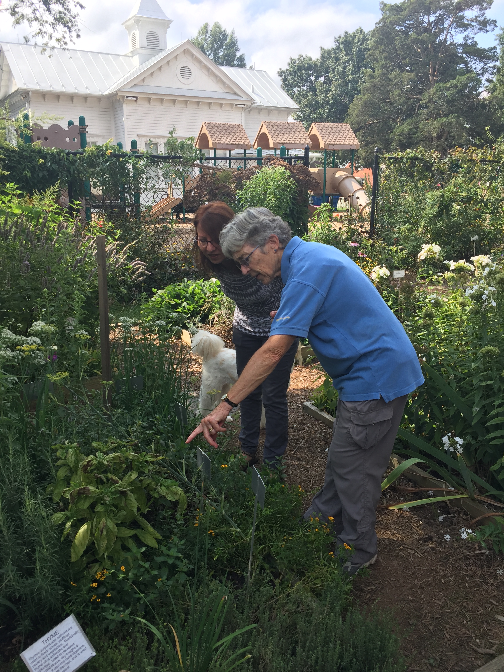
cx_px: 252
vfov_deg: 61.7
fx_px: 563
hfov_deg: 48.2
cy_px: 336
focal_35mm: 29
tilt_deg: -15.4
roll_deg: +0.8
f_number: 2.2
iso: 32
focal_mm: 4.15
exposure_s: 1/694
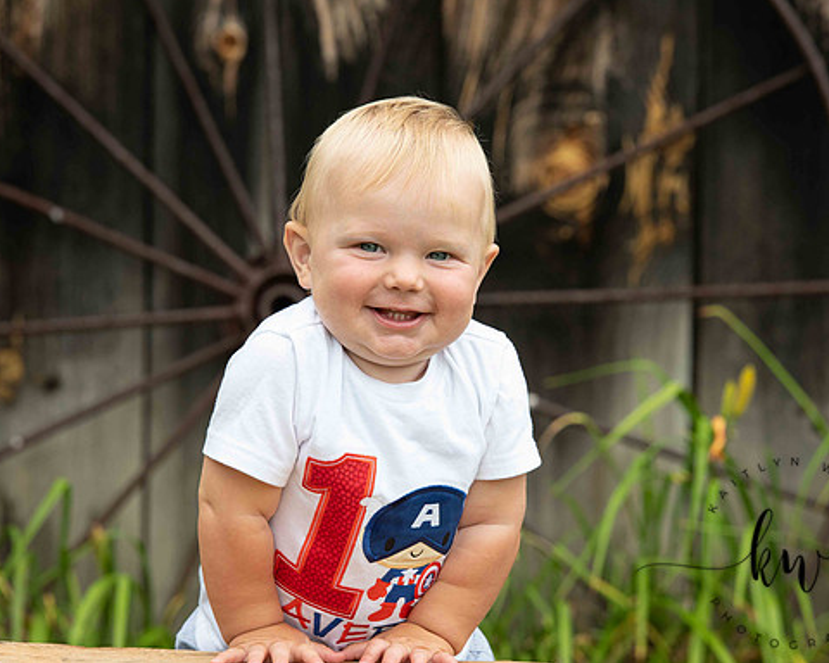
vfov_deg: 8.6
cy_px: 331
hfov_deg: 10.7
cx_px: 447
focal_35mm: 180
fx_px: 4416
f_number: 5.6
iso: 400
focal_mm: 155
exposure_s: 1/250
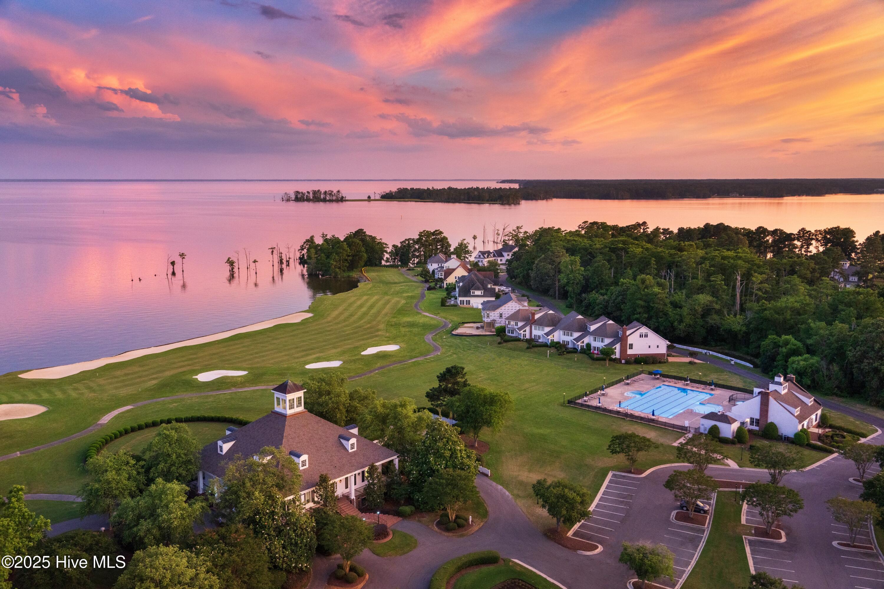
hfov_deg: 61.9
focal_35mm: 30
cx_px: 442
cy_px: 294
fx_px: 737
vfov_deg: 43.6
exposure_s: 1/200
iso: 1600
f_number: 4.5
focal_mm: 30
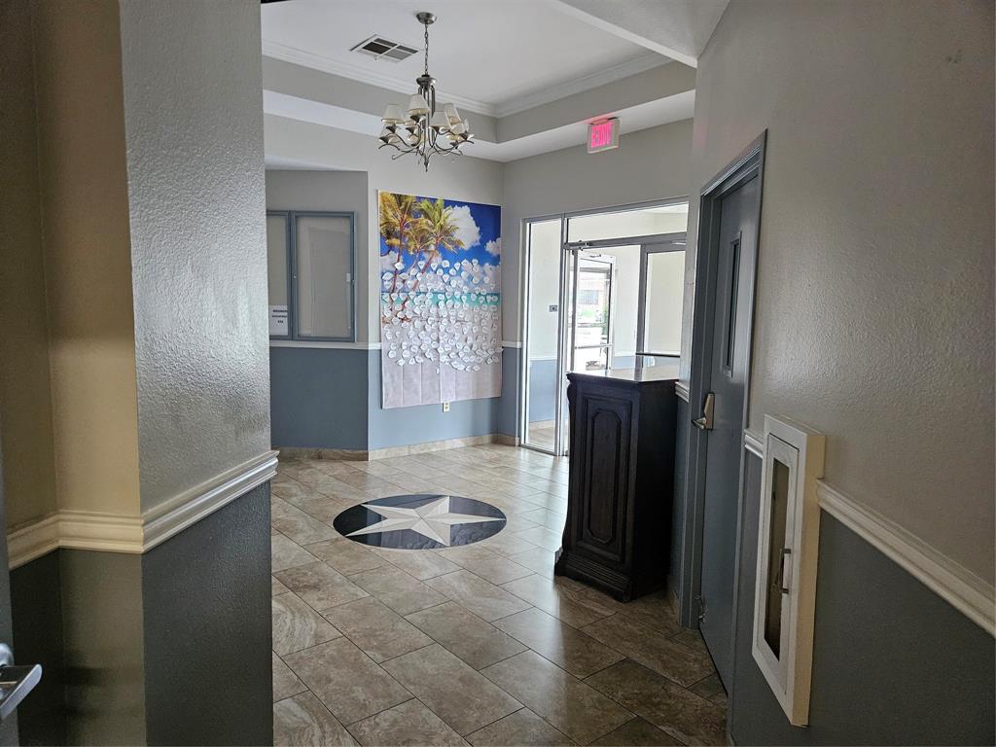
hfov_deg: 73.9
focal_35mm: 23
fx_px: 662
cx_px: 498
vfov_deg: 58.9
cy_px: 374
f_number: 1.8
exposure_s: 1/120
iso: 800
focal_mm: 5.4
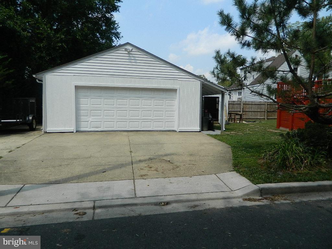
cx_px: 166
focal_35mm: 25
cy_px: 124
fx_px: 240
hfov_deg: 69.4
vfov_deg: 54.9
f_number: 8.7
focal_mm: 4.5
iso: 80
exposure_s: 1/160
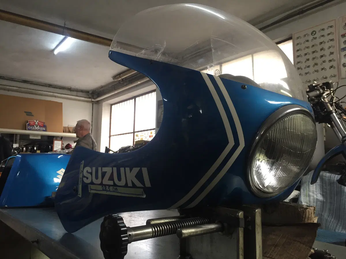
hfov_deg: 61.7
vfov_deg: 48.2
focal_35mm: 29
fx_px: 290
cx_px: 173
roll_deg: -1.3
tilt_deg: +7.6
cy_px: 130
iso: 64
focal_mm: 4.15
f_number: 2.2
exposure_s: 1/33
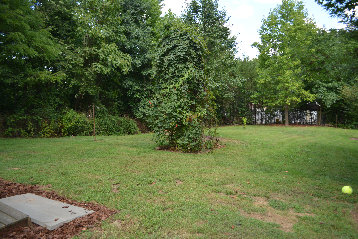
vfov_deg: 47.9
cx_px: 179
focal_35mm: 27
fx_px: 268
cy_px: 120
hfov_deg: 67.4
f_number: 4
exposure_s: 1/200
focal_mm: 18
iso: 100
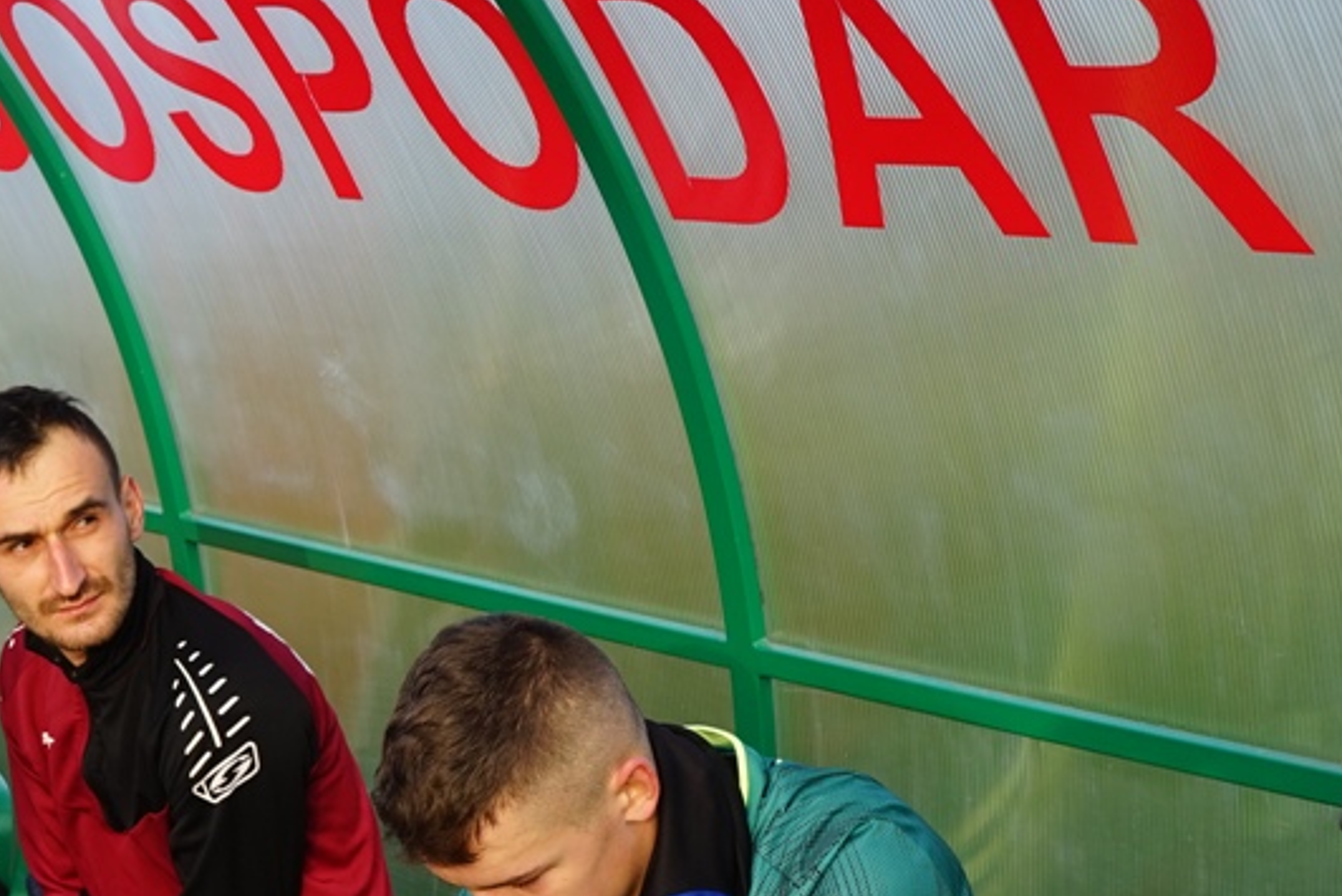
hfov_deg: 25.9
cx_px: 305
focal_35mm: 77
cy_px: 852
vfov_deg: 17.4
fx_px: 2871
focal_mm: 27
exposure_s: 1/80
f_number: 7.1
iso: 100
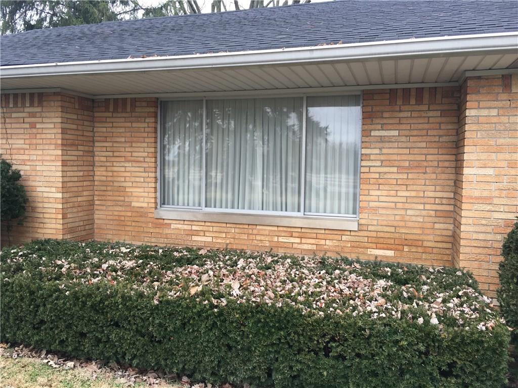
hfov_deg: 61.7
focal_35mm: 29
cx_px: 259
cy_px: 194
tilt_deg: -4.8
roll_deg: -0.4
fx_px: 434
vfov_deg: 48.2
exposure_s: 1/60
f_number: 2.2
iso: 32
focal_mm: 4.15
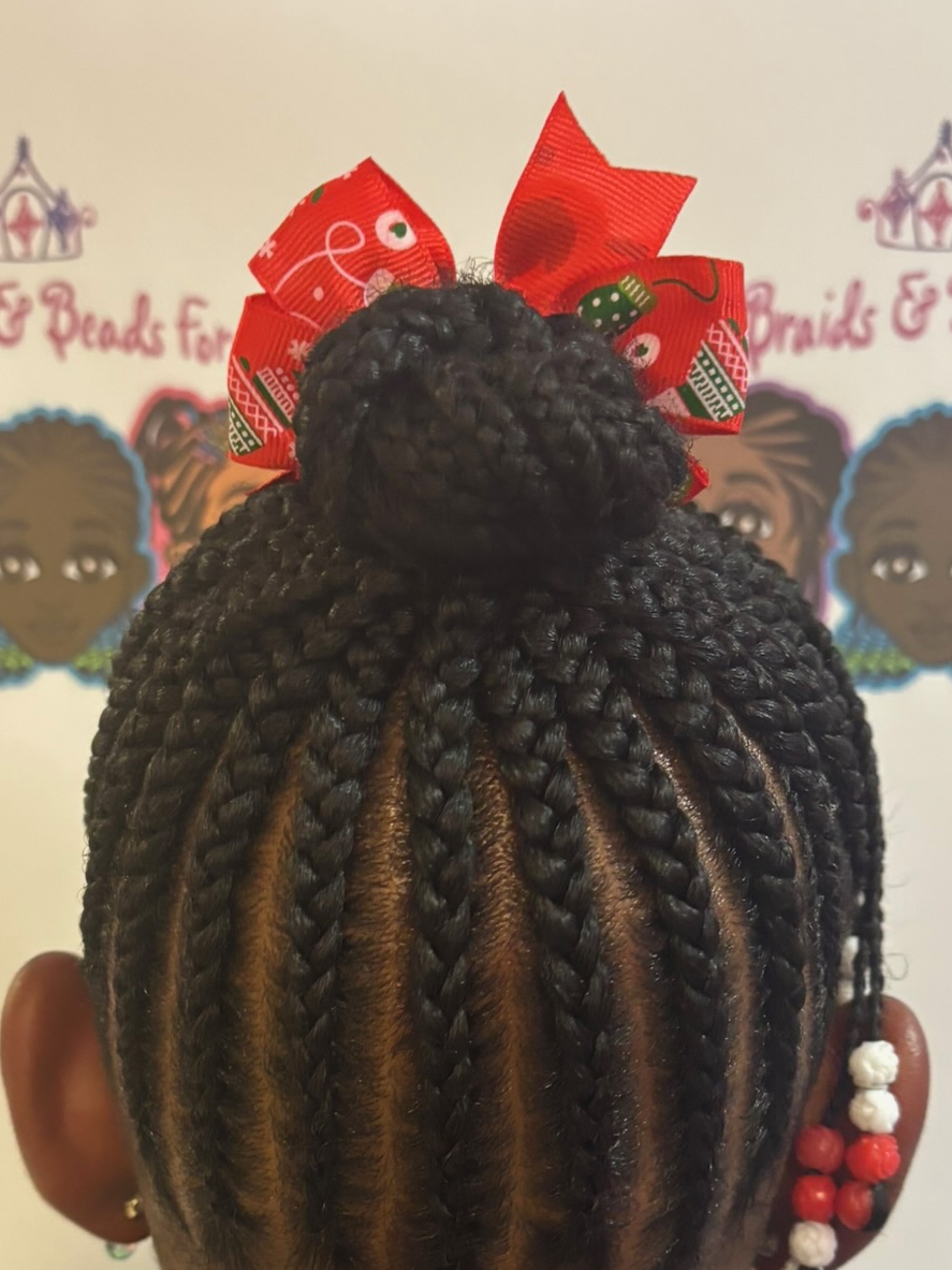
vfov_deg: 40.9
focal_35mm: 45
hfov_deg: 32.2
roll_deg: -0.7
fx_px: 1650
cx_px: 440
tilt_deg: -8.8
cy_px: 953
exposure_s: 1/40
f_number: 1.6
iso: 400
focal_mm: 5.96
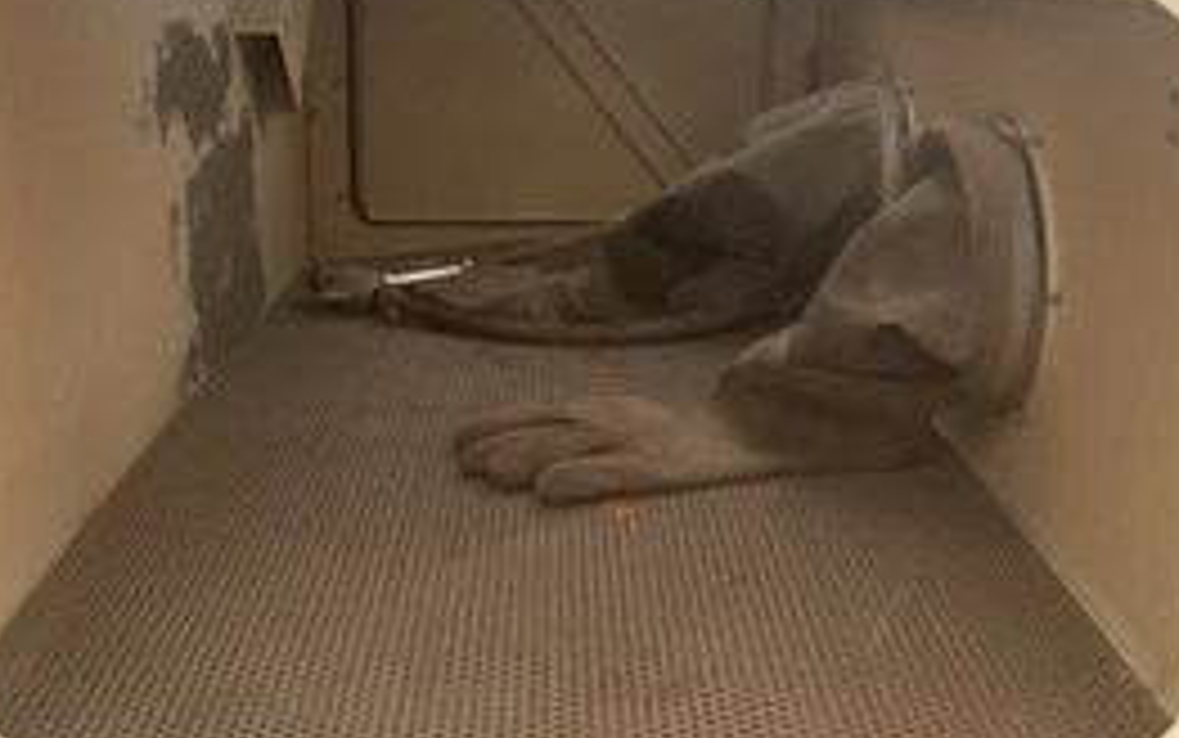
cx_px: 482
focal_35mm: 47
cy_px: 212
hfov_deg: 42.5
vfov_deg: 27.2
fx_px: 1511
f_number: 1.8
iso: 64
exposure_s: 1/122
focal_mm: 3
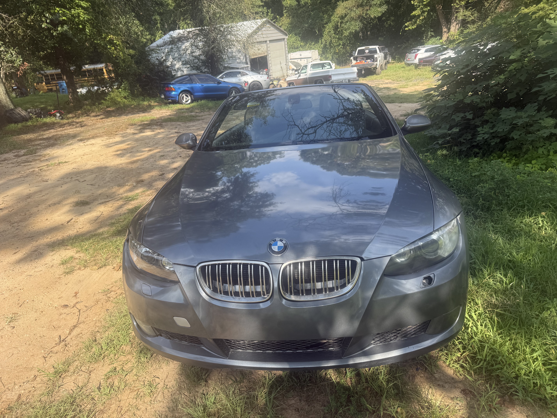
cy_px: 209
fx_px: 386
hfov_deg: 71.6
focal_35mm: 24
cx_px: 278
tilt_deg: -22.8
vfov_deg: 56.8
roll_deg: +5.0
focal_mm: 6.76
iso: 80
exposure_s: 1/1271
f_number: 1.78
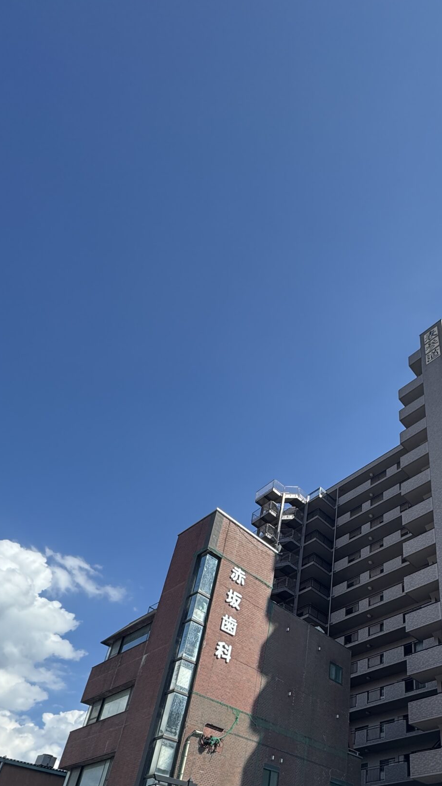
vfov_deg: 69.9
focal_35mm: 24
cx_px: 350
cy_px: 613
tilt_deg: +32.5
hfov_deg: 45.4
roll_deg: -2.7
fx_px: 500
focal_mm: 2.22
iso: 40
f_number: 2.2
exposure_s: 1/968
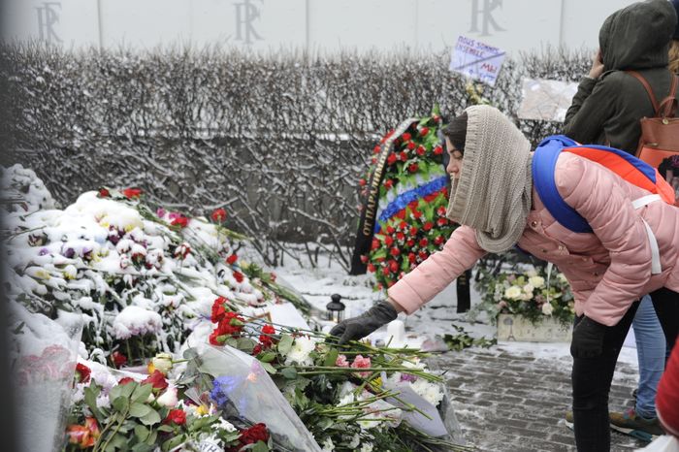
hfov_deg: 36.3
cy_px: 226
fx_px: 1037
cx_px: 340
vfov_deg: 24.6
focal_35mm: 55
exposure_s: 1/200
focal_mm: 55
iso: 640
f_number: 4.5
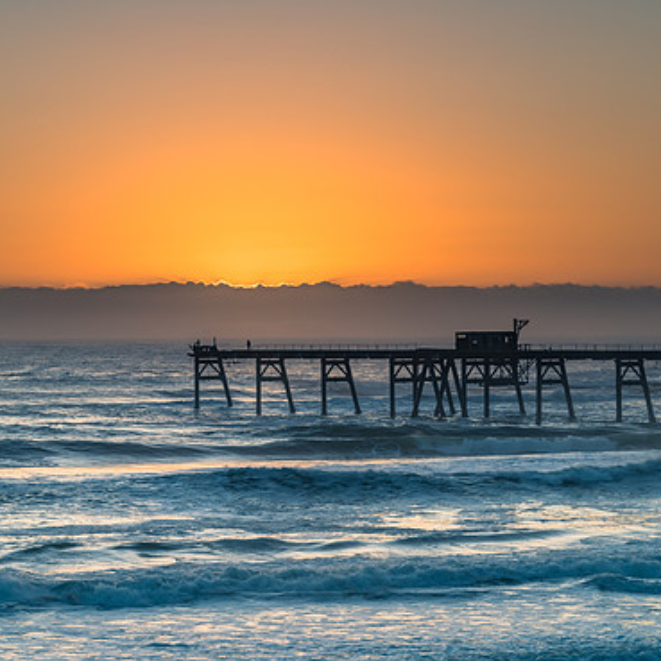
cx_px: 256
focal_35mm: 116
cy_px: 330
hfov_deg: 15.0
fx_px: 2506
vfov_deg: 15.0
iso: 64
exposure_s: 1/20
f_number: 9
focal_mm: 85
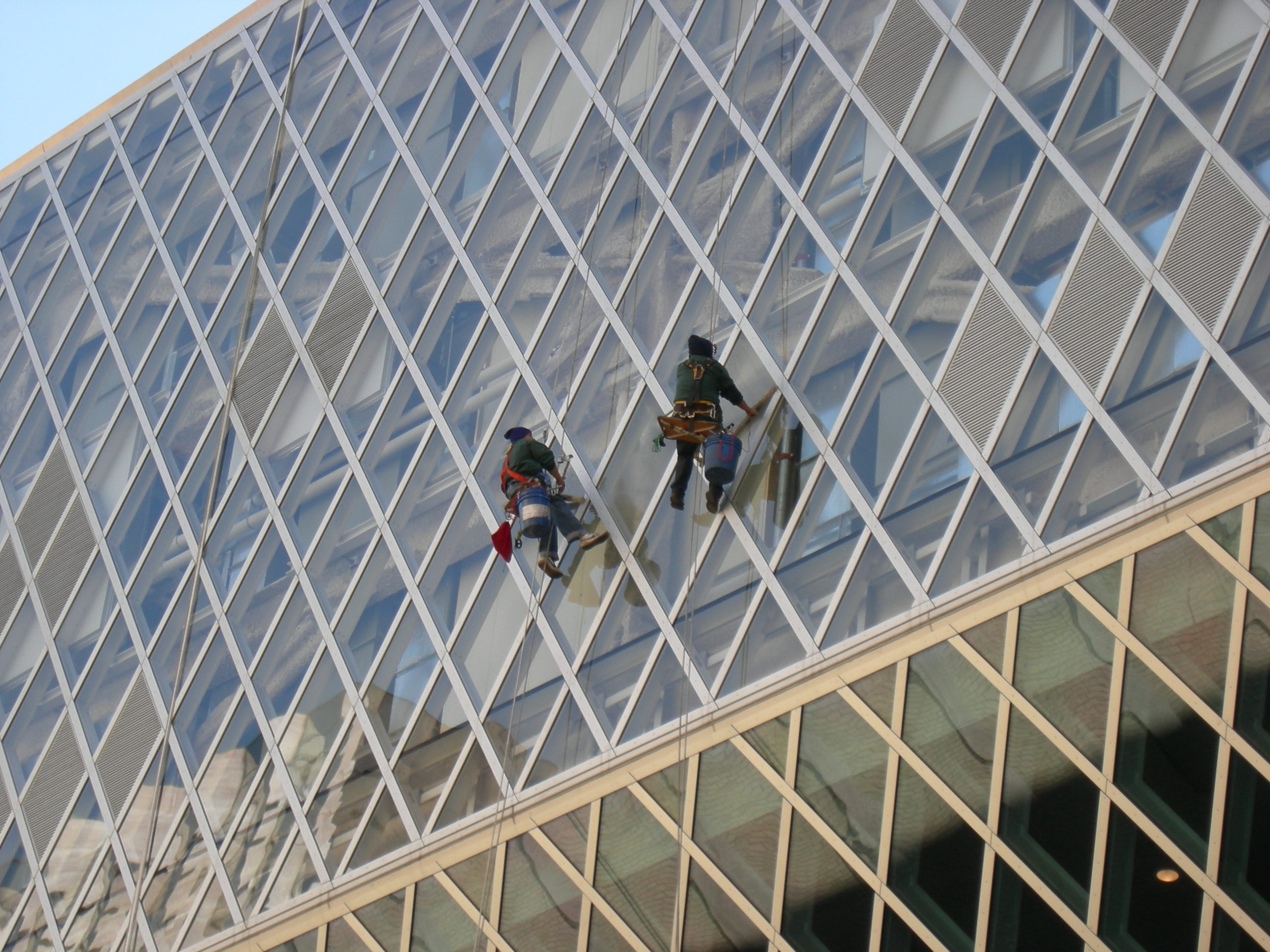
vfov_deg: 11.8
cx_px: 635
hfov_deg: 15.6
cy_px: 476
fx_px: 4623
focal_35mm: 126
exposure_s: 1/137
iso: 64
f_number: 5.2
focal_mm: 26.3
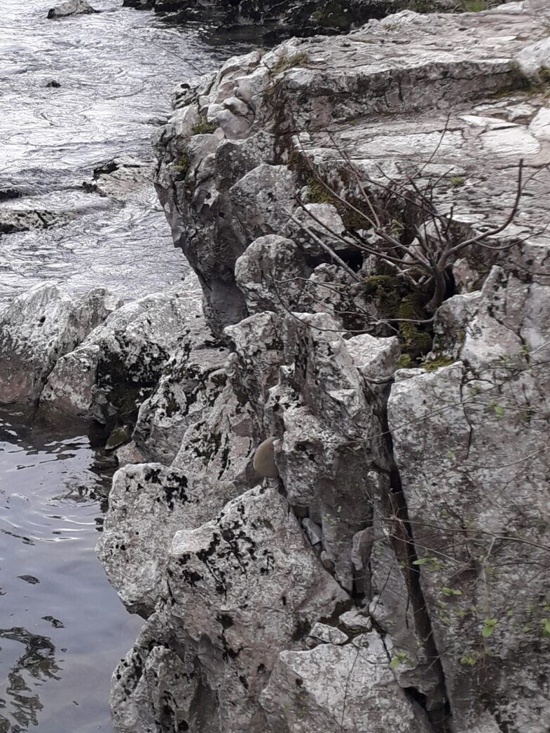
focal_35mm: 66
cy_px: 211
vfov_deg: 29.1
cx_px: 68
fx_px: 1398
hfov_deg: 21.8
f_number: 1.9
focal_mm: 3.6
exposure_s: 1/158
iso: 40
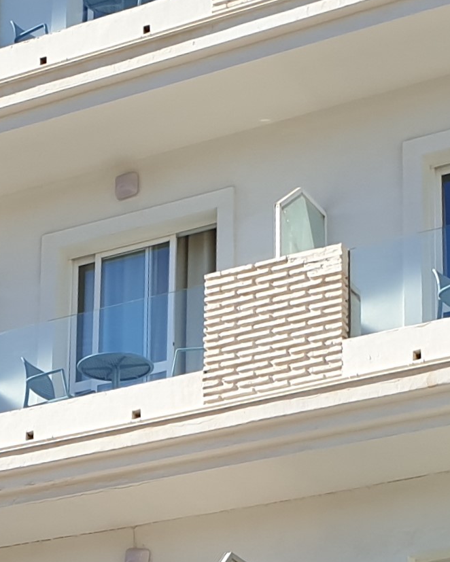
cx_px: 2
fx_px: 1831
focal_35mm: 110
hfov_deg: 13.8
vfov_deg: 16.5
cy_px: 732
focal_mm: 4.3
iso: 50
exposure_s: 1/1126
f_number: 2.4
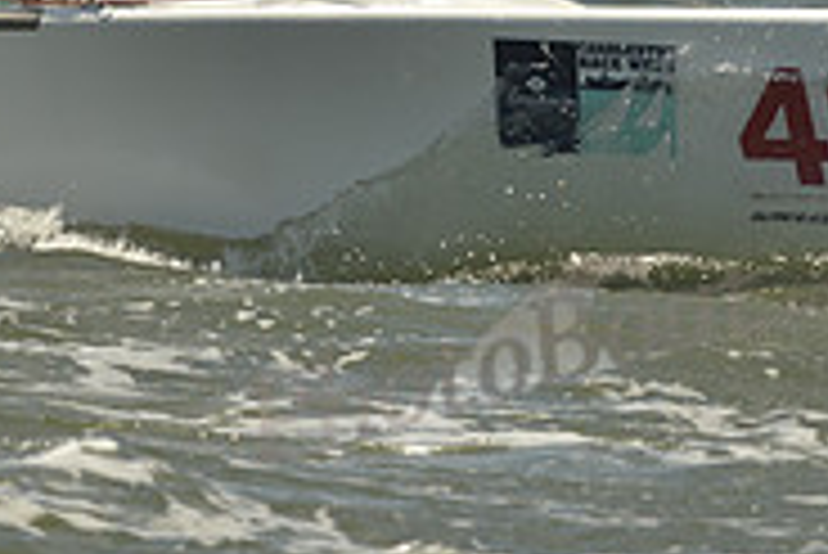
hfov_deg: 2.6
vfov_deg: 1.7
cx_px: 18
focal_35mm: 787
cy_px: -282
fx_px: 18115
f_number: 9
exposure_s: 1/1600
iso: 280
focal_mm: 250
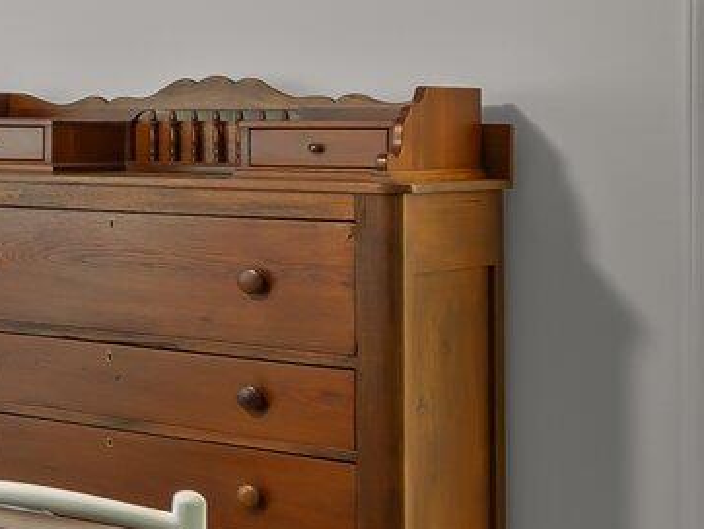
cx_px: -541
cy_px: 92
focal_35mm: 87
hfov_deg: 18.1
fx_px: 1771
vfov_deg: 16.8
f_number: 4
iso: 500
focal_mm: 16
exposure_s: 1/5
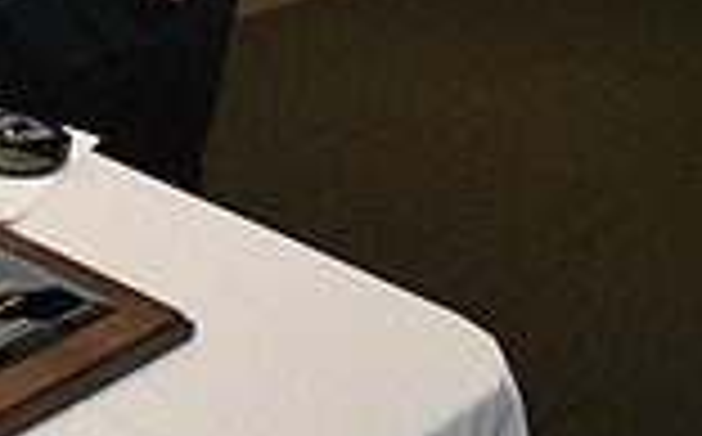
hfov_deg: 17.1
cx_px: -360
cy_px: -380
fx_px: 2101
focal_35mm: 110
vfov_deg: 11.0
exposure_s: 1/60
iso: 6400
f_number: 11
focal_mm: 29
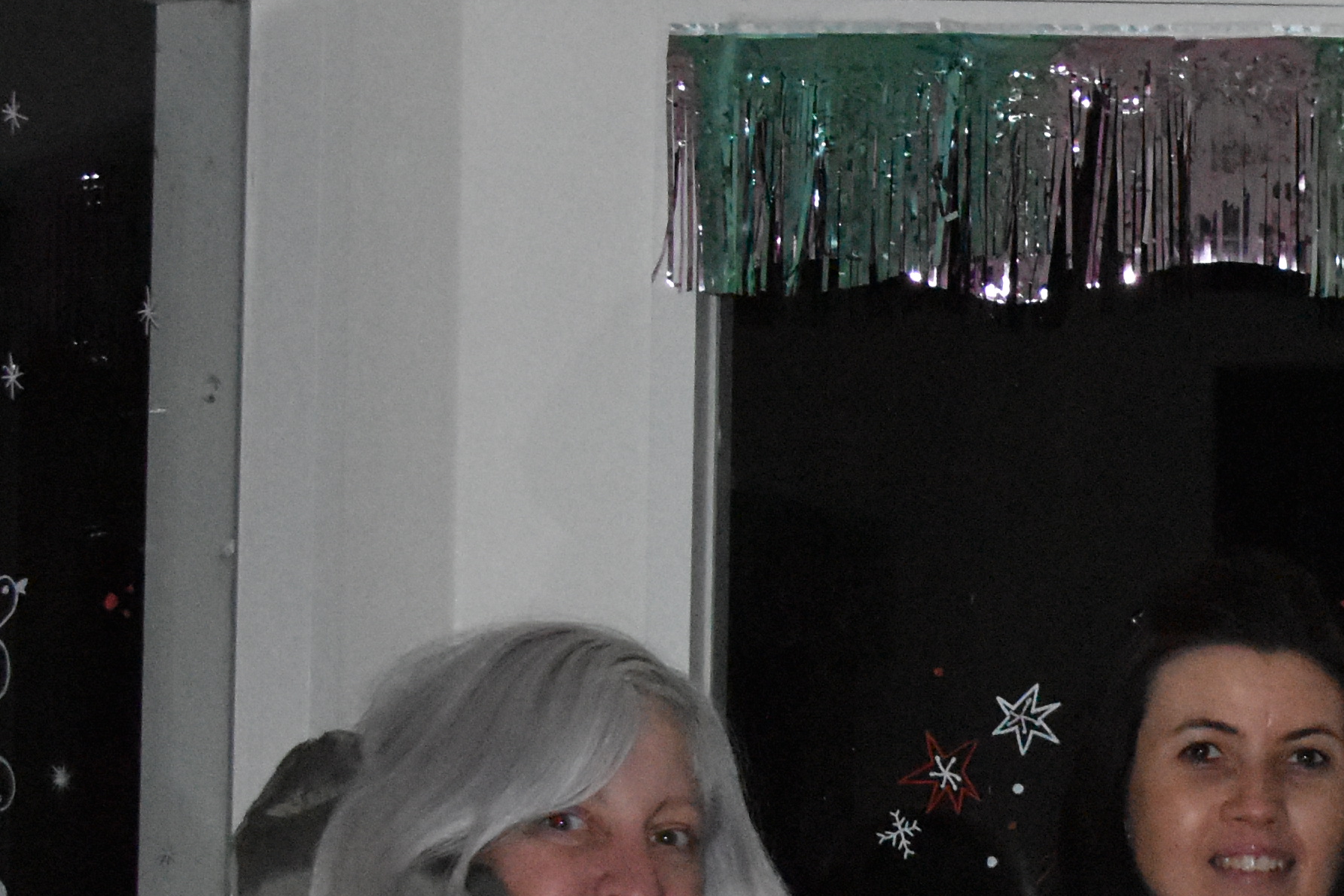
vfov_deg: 11.2
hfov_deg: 16.4
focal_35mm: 121
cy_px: 892
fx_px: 4517
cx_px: 1500
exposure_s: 1/60
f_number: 3.8
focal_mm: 24
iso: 6400
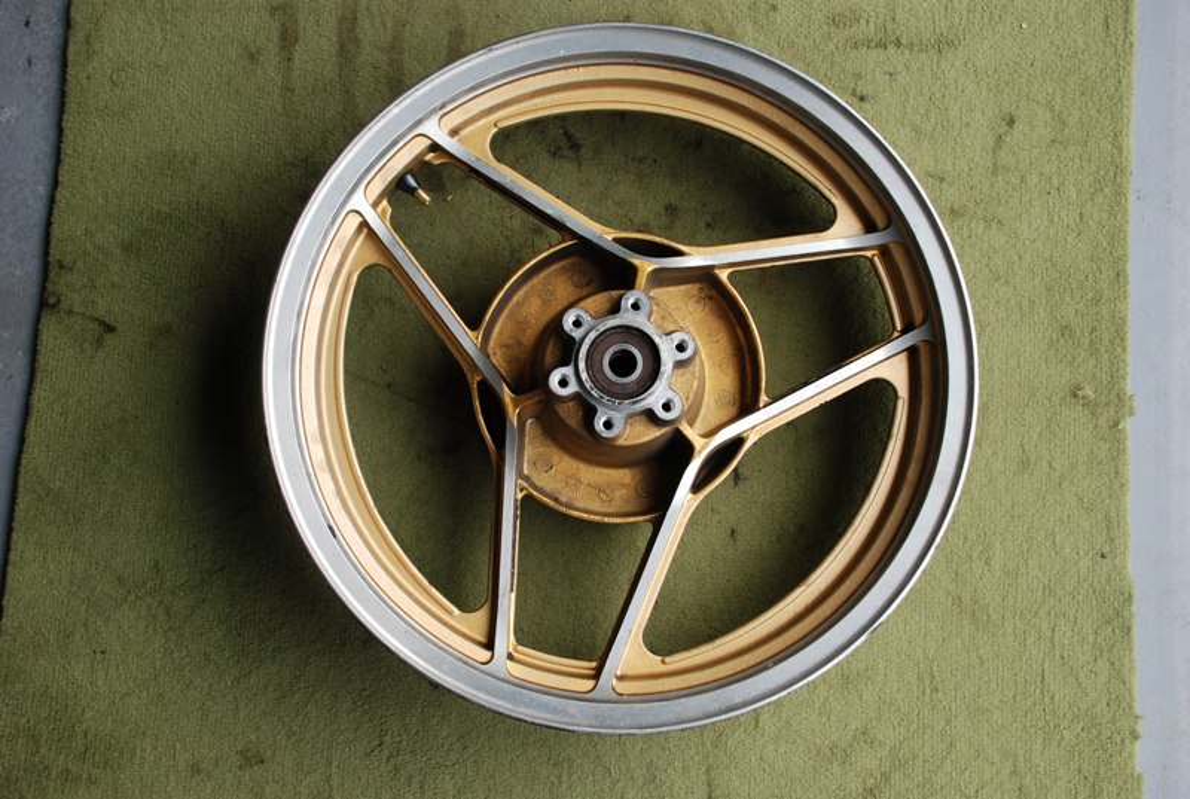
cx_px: 595
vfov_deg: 32.0
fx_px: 1391
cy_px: 400
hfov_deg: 46.3
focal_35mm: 42
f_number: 5
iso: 200
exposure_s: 1/100
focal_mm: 28
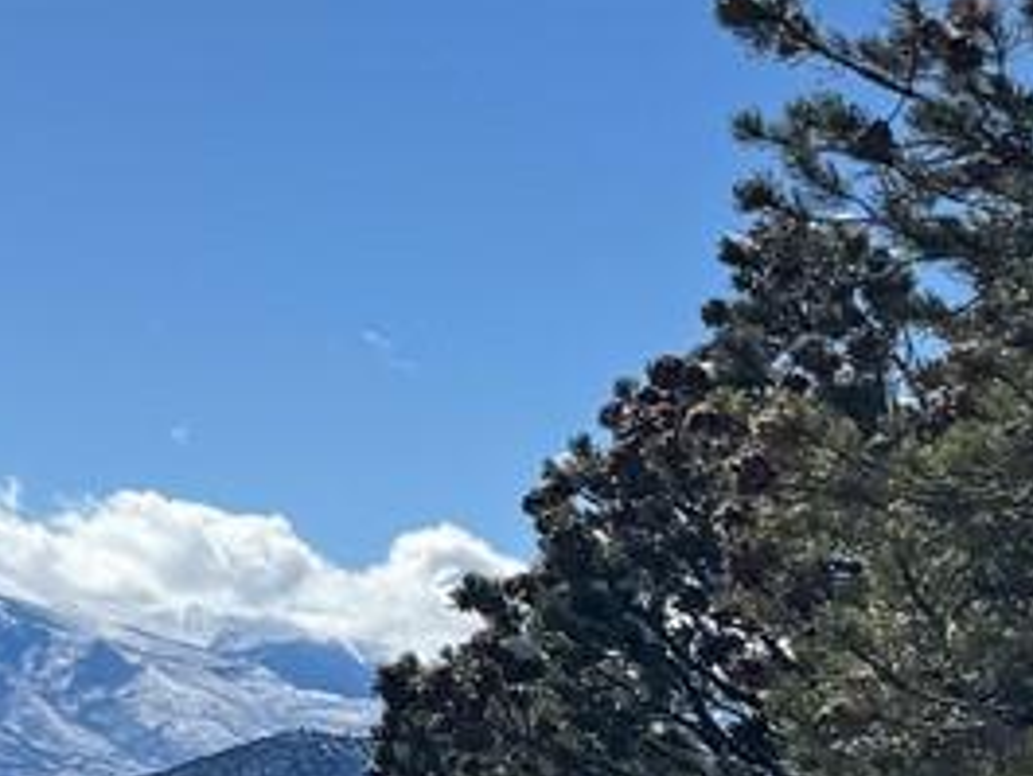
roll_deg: -3.6
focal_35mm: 145
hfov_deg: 11.1
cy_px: 757
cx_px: -1544
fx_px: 4329
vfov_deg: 10.2
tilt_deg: -2.3
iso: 80
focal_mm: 6.76
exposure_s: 1/7937
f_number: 1.78
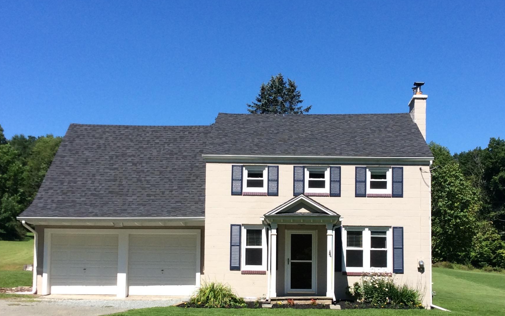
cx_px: 269
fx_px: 702
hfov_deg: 39.5
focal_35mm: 51
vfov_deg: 25.1
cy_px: 229
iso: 32
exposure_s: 1/1395
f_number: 2.4
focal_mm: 3.3
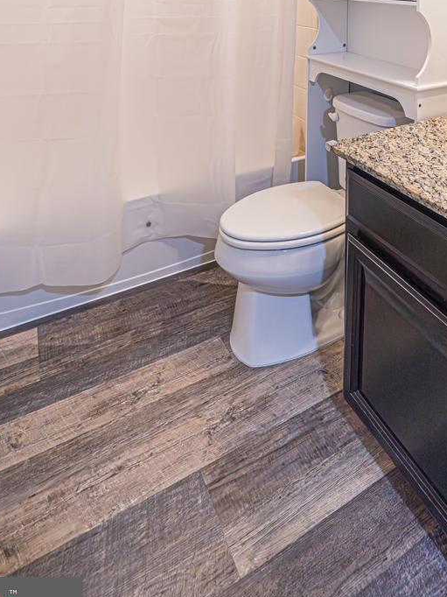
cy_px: -24
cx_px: 312
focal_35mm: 26
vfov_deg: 51.1
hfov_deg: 51.6
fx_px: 448
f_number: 5
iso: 500
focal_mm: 12
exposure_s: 1/60
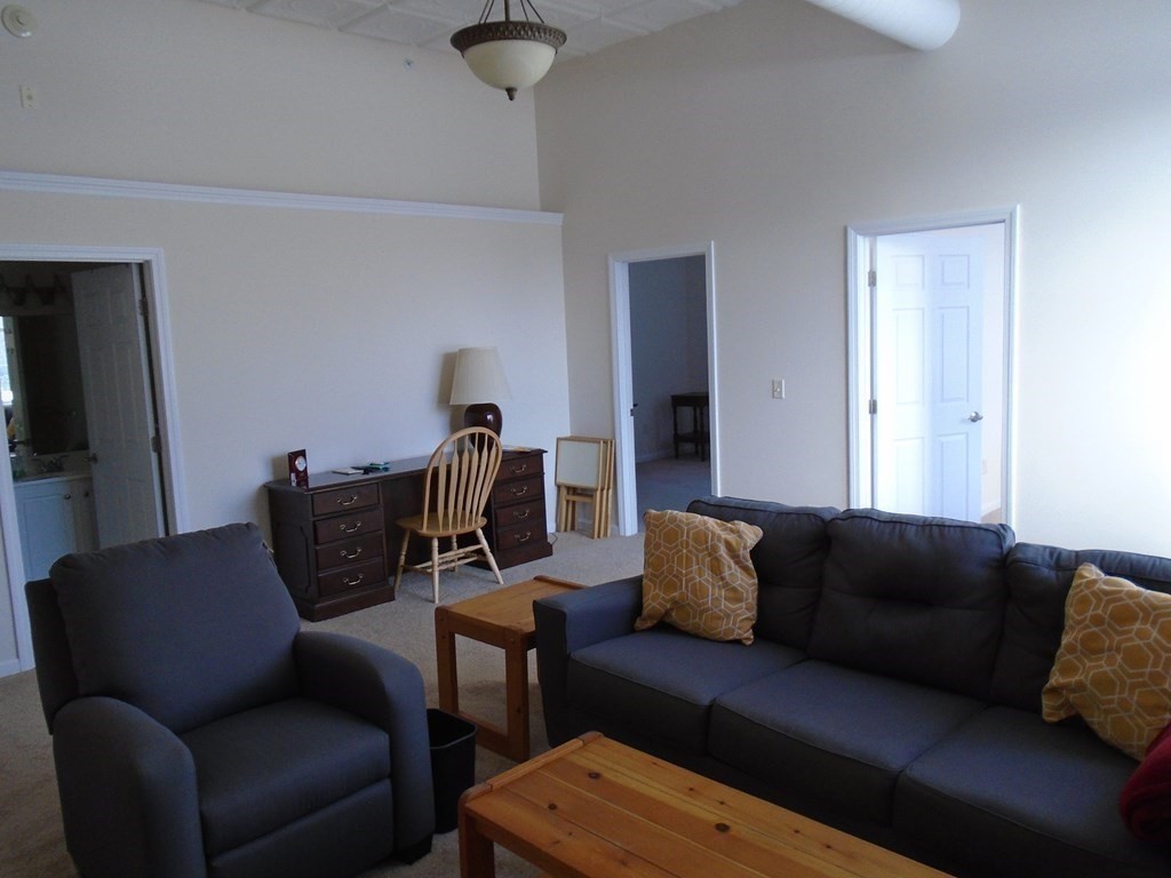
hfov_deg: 67.3
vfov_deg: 53.1
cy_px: 439
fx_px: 880
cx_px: 586
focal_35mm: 26
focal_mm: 4.6
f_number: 3.2
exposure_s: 1/50
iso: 200
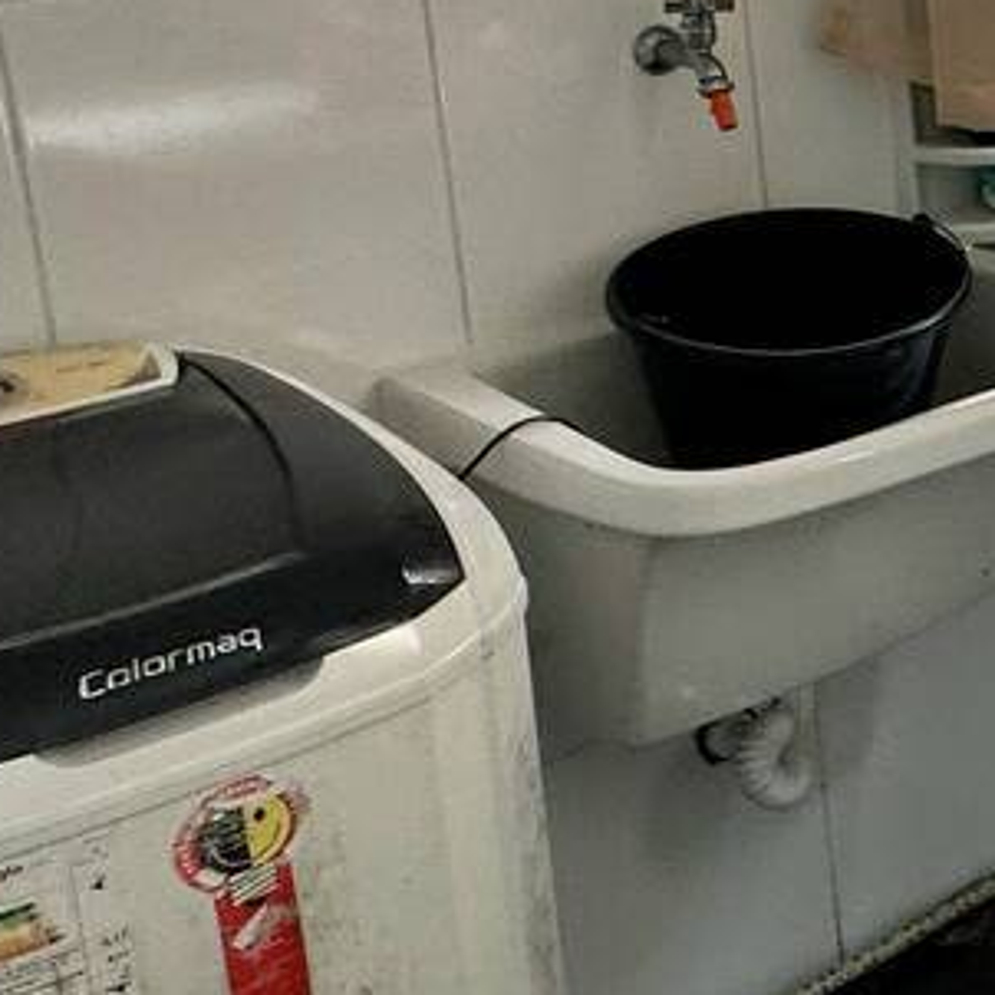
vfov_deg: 28.1
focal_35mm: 59
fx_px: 1919
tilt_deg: -11.8
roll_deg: -0.5
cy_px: 115
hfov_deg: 21.5
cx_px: 1690
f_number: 2.2
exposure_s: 1/120
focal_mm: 2.22
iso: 64
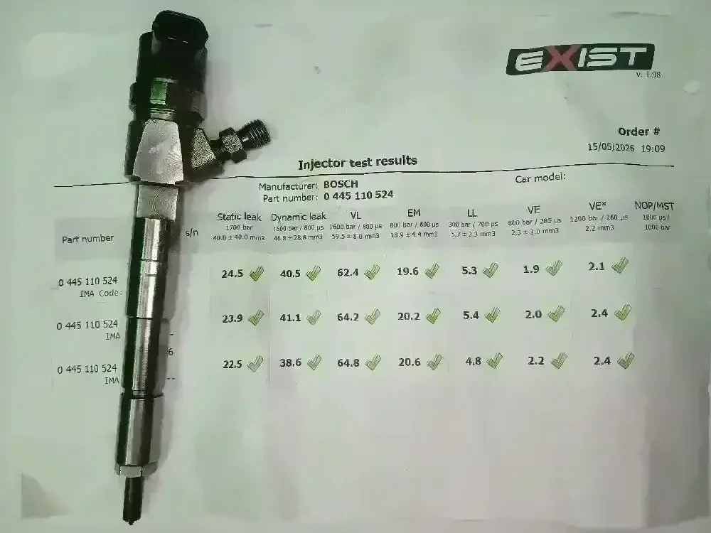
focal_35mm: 27
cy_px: 266
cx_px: 356
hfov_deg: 65.3
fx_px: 555
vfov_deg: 51.4
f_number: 1.8
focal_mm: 3.98
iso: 40
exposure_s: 1/50.3
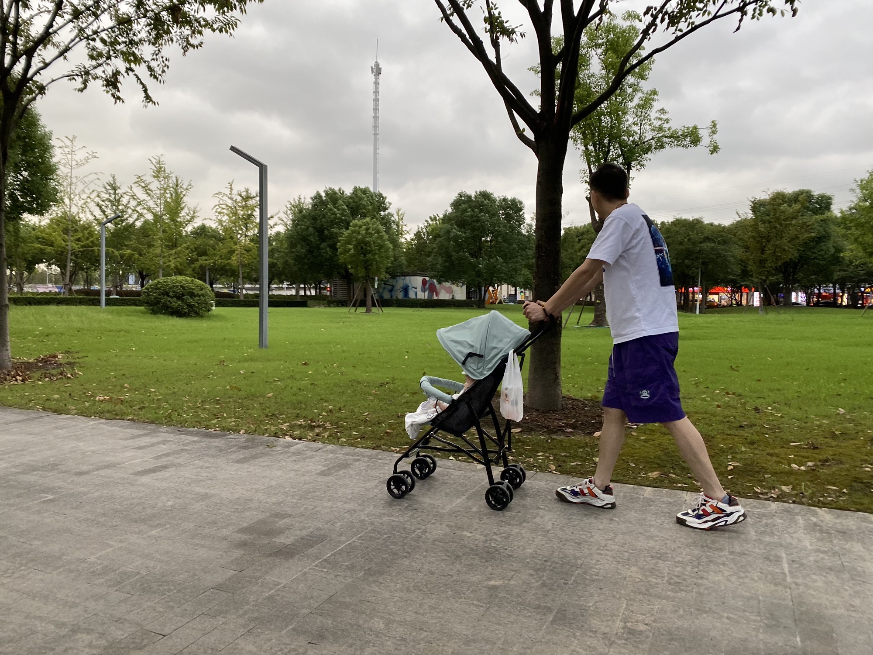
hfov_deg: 67.3
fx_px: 656
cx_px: 436
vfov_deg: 53.1
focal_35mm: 26
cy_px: 328
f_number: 1.8
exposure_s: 1/121
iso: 125
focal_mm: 4.25
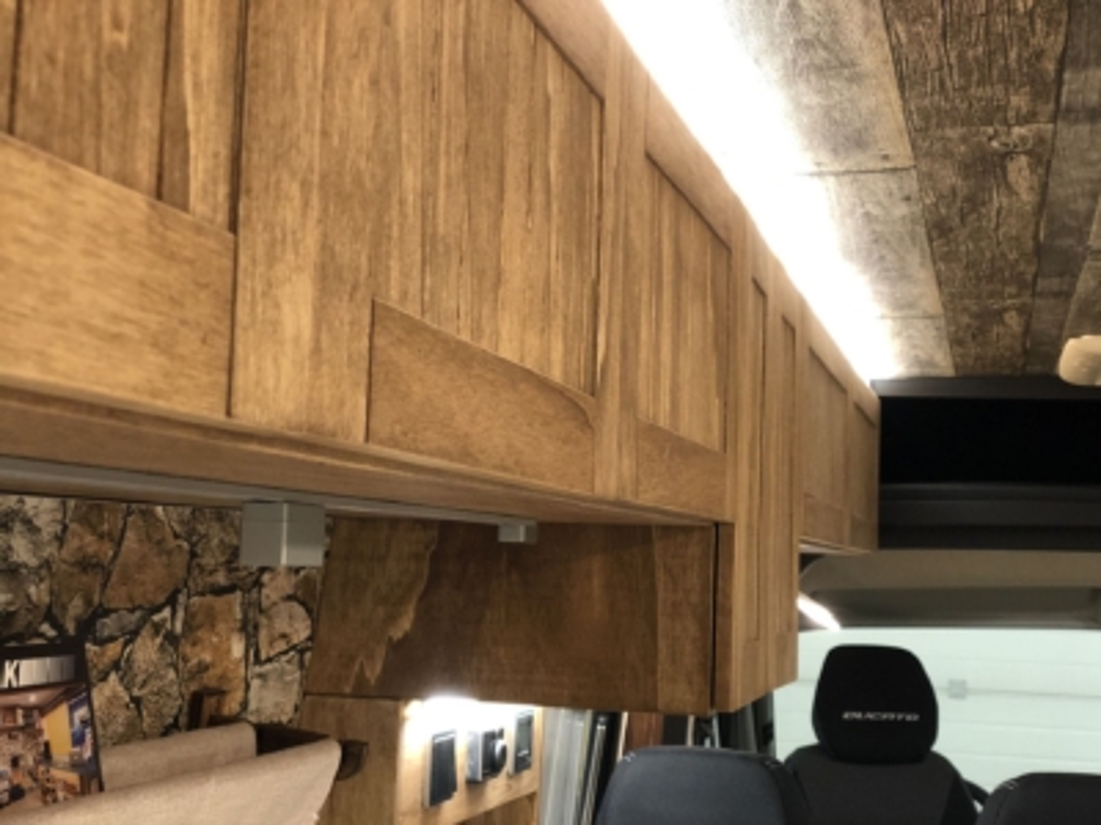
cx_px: 550
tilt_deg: +4.2
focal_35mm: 52
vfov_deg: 28.0
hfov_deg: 36.8
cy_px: 412
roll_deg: -1.4
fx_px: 1654
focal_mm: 6
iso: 160
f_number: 2.4
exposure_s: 1/25
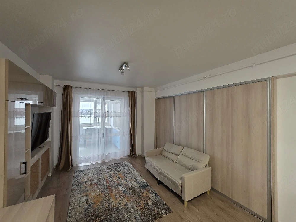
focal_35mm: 13
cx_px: 148
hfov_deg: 106.2
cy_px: 111
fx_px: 111
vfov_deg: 89.9
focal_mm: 2.2
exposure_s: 1/60.2
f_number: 1.9
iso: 500
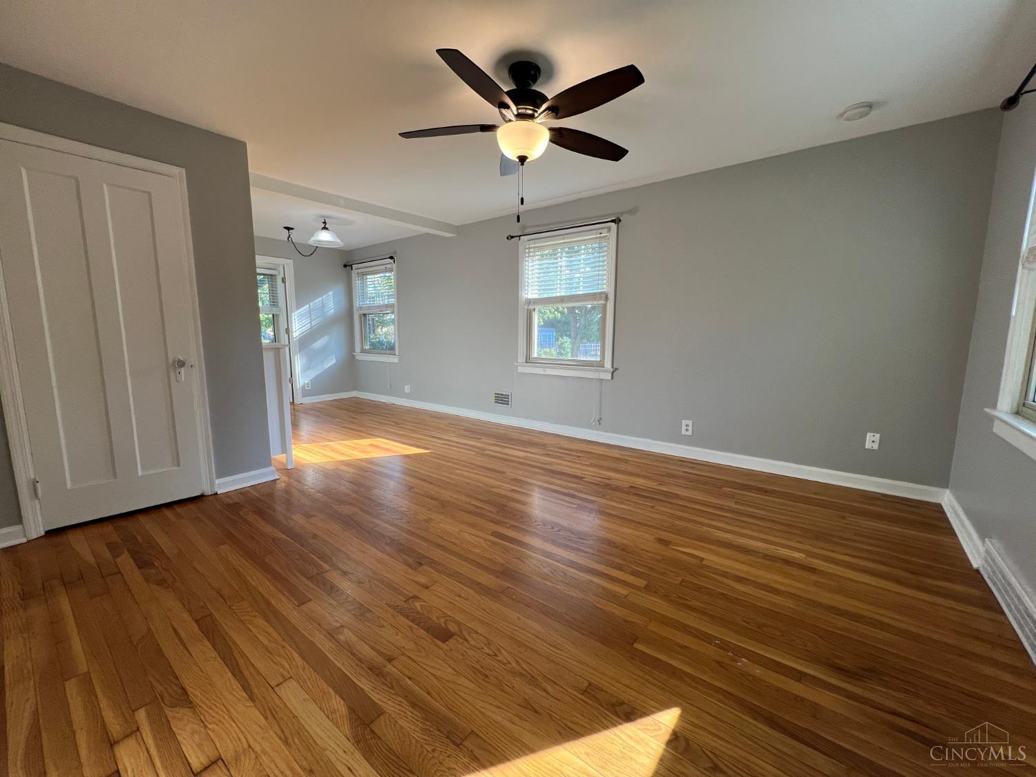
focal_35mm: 13
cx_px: 518
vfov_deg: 89.9
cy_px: 388
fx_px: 389
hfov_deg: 106.2
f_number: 1.8
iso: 80
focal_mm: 1.57
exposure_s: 1/120
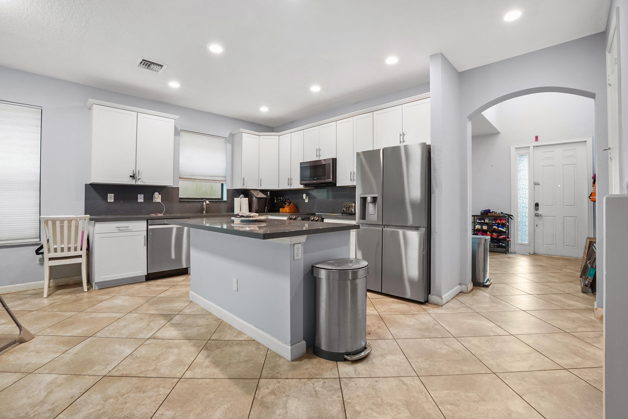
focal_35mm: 15
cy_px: 210
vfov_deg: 77.3
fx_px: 262
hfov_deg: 100.4
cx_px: 314
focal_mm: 10
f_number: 9
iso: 1250
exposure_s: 1/6
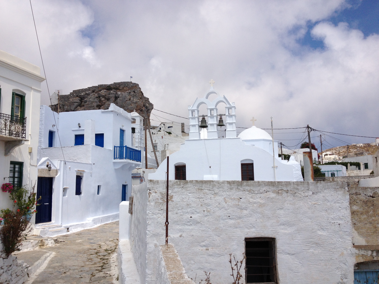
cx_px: 190
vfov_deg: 40.7
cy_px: 142
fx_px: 383
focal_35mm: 35
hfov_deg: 52.6
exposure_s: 1/3460
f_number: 2.4
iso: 50
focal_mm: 4.28
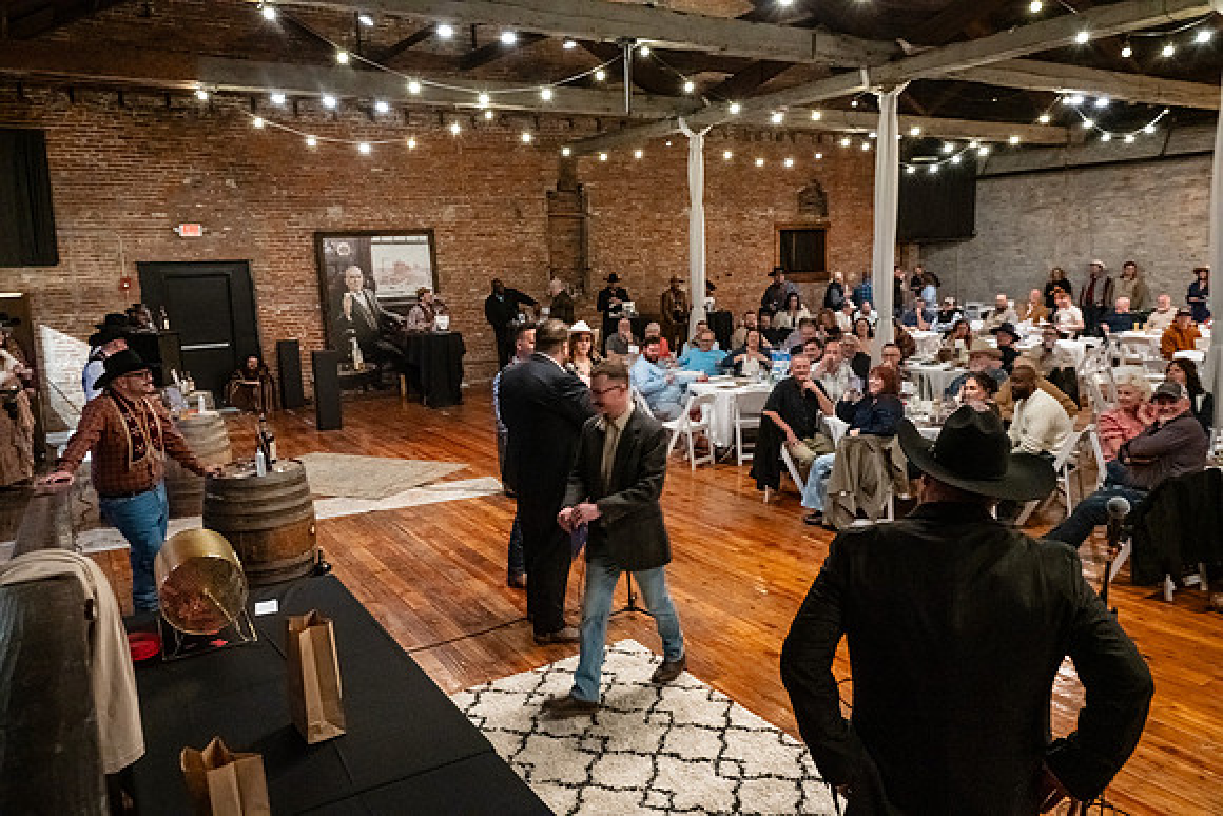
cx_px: 612
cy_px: 408
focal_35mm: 27
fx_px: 917
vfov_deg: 48.0
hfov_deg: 67.4
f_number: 6.3
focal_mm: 27
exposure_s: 1/40
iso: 6400
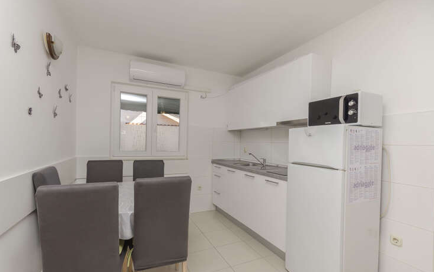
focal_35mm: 16
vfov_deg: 71.2
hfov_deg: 97.8
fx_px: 189
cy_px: 145
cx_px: 218
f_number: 9
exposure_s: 1/100
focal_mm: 10
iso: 100
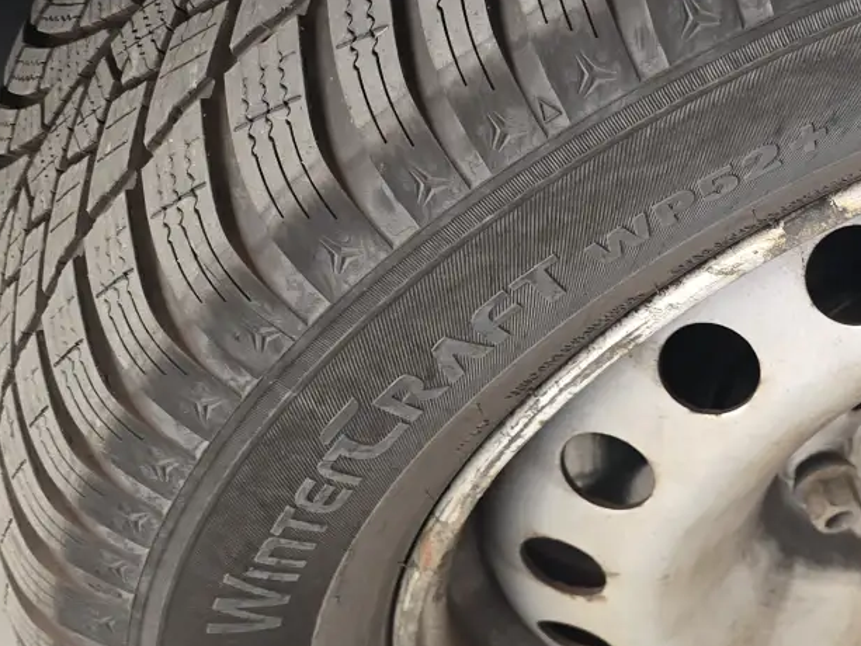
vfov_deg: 20.4
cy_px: 263
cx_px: 751
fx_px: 1791
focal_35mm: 72
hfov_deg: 26.3
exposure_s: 1/120
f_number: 1.7
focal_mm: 6.3
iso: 640
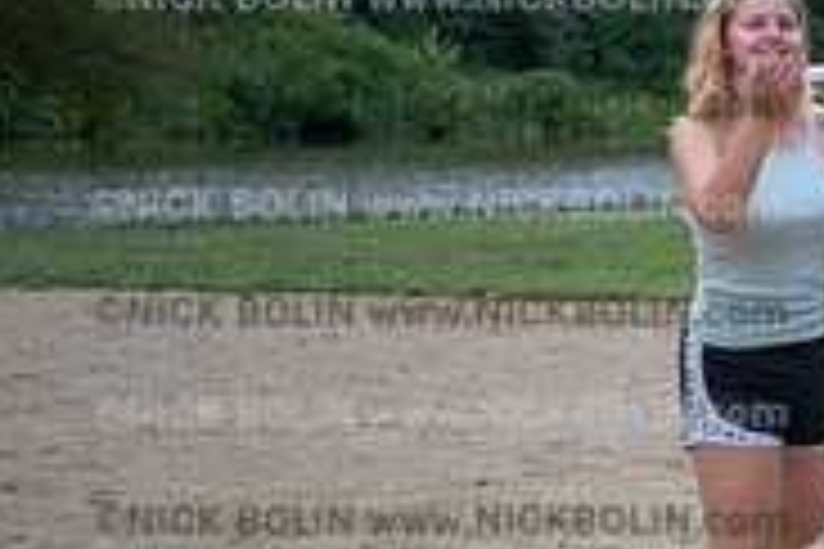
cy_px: 416
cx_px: 1144
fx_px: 4509
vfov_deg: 7.0
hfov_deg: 10.2
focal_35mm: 197
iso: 160
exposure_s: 1/250
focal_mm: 62
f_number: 3.2
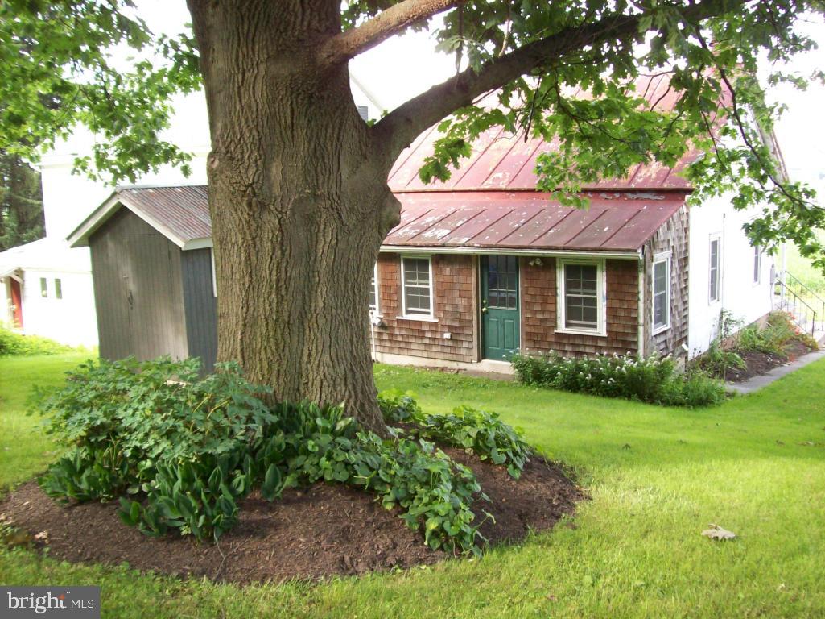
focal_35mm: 36
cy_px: 310
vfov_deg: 39.6
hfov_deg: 51.4
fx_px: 858
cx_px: 412
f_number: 2.7
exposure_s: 1/143
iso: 200
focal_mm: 6
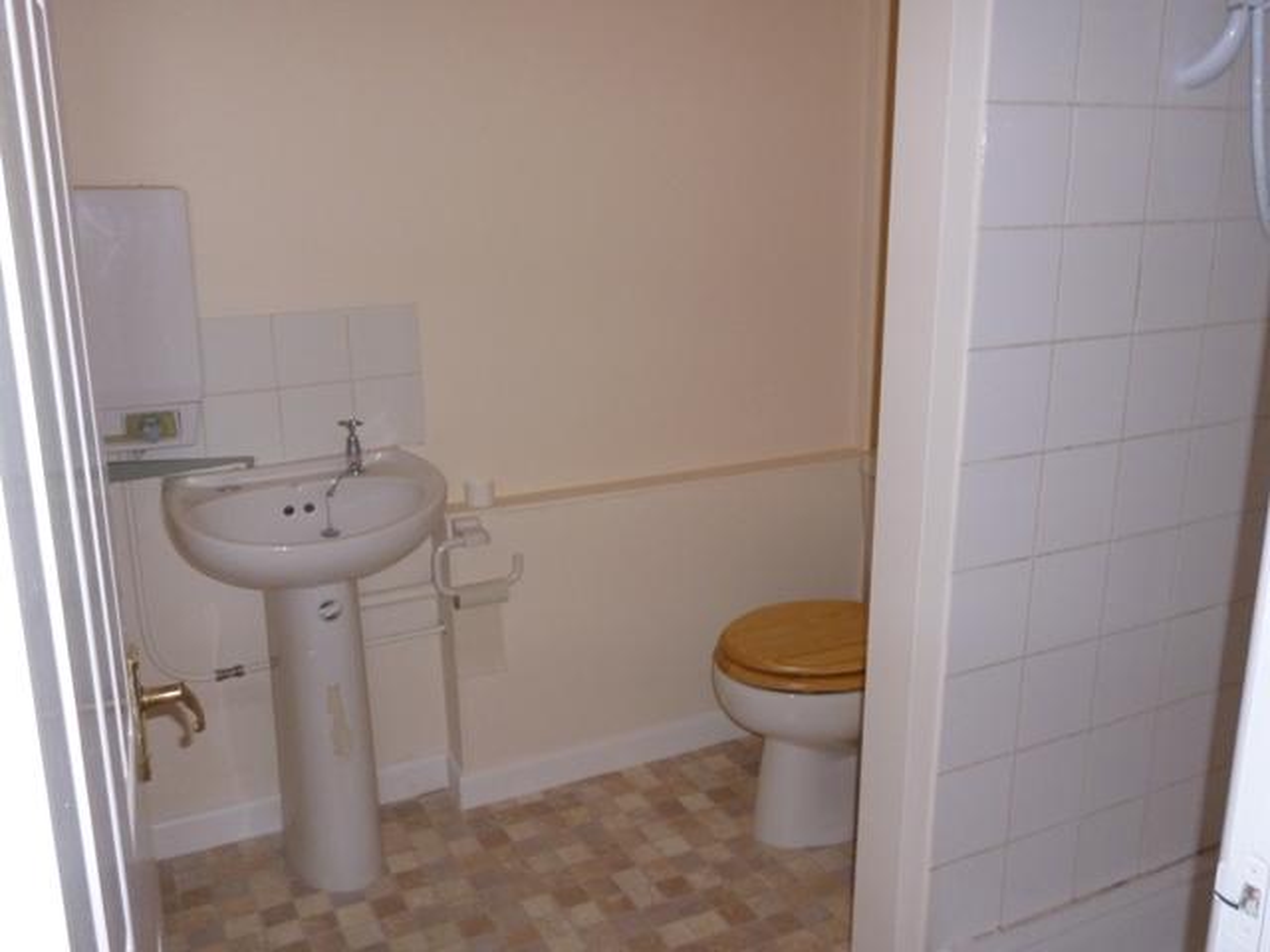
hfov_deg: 56.8
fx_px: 1174
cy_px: 476
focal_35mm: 32
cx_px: 635
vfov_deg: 44.2
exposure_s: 1/60
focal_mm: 5.7
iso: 320
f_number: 3.3
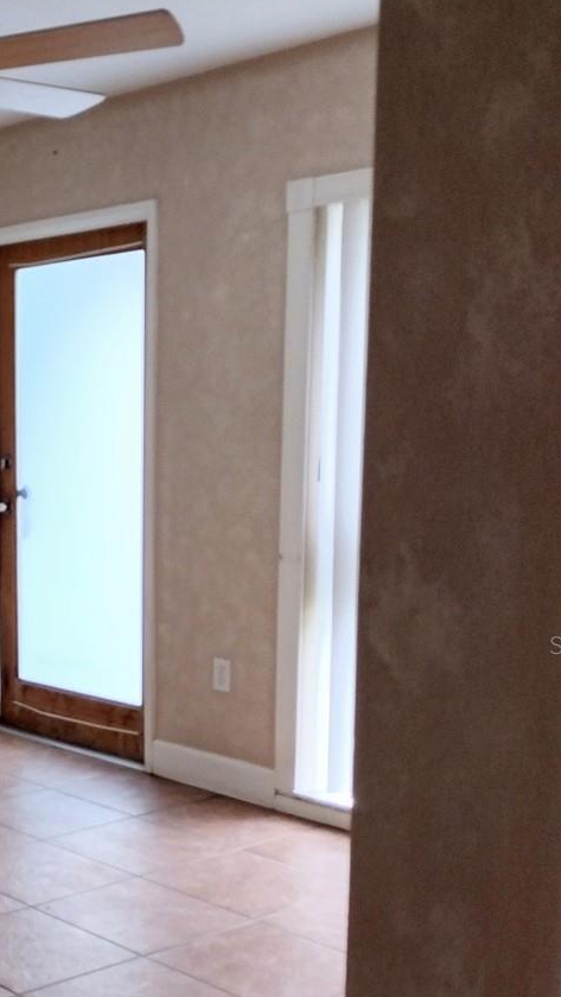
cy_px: 644
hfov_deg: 18.8
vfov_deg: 36.9
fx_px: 1480
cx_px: -287
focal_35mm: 56
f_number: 1.7
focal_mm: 4.71
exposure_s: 1/60
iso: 117
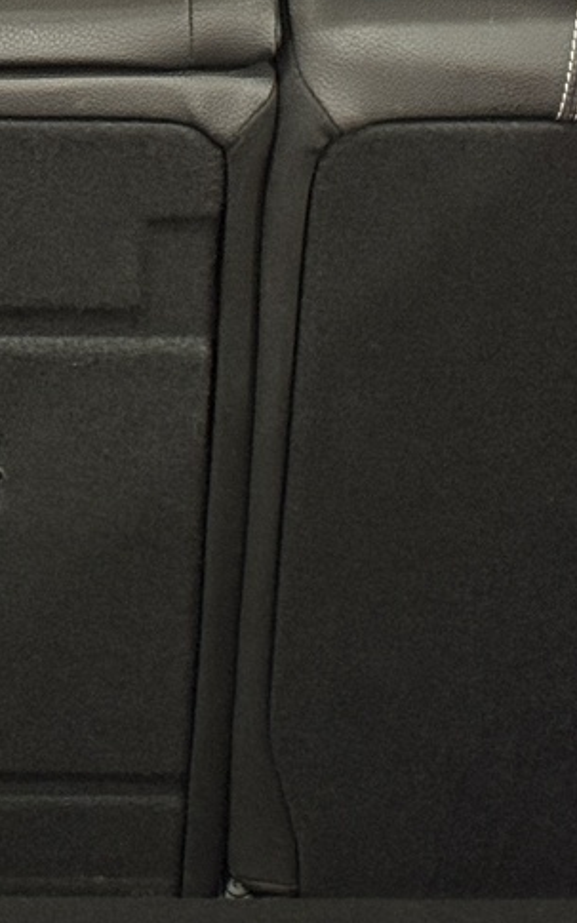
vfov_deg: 13.7
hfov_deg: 8.6
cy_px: 854
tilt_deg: -25.2
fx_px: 3800
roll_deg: +0.7
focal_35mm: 151
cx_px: -32
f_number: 1.78
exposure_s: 1/43
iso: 250
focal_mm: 6.76
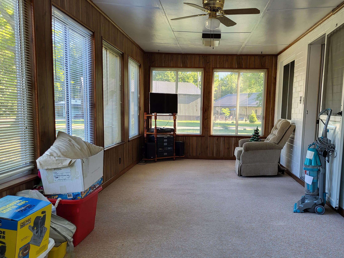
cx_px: 191
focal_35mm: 35
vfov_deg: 40.5
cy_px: 158
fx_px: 348
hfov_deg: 52.5
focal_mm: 5.4
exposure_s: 1/120
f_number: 1.8
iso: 80
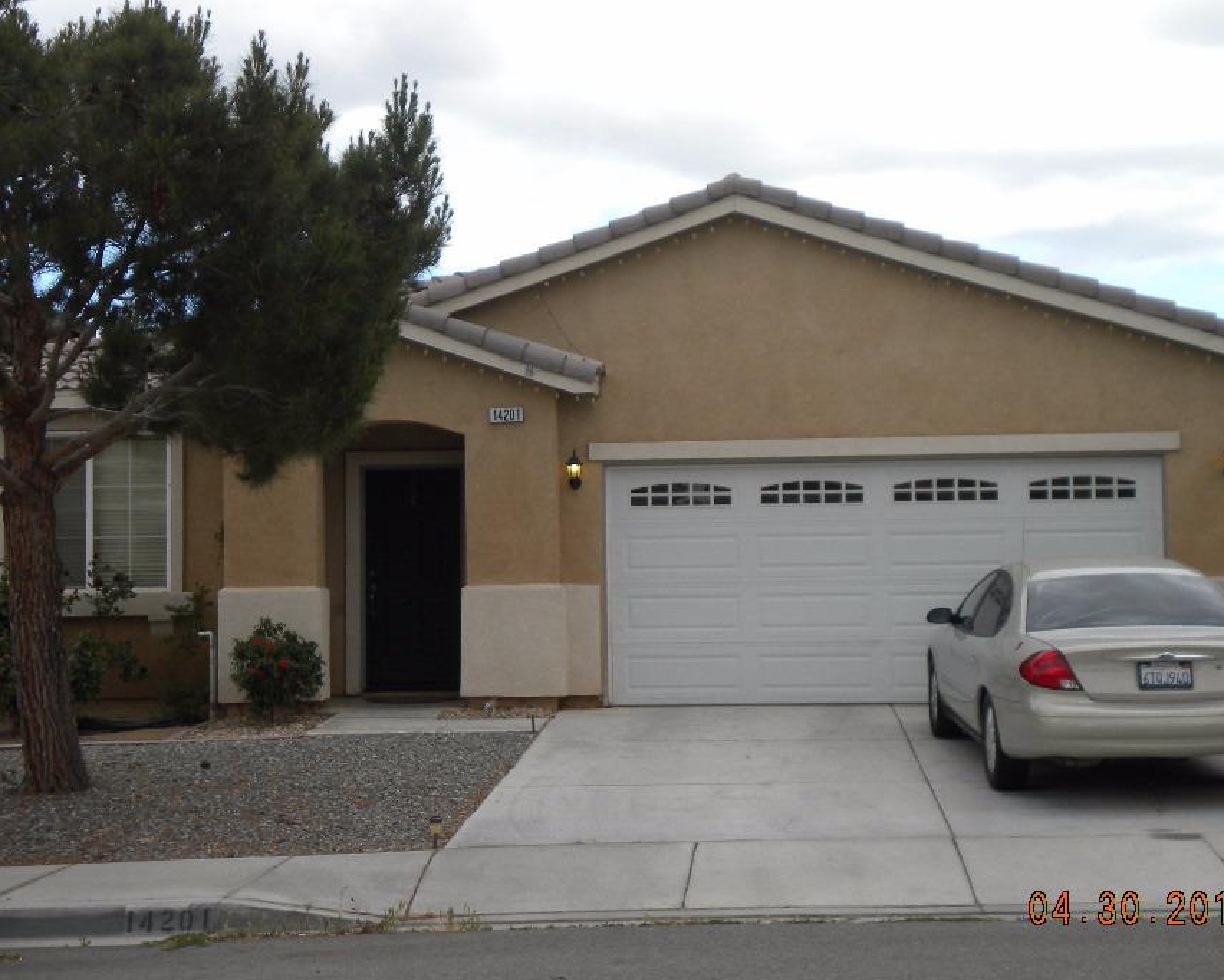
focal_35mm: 61
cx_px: 608
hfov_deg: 31.0
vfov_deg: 25.0
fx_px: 2210
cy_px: 473
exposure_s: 1/154
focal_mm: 9.3
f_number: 5.6
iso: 80
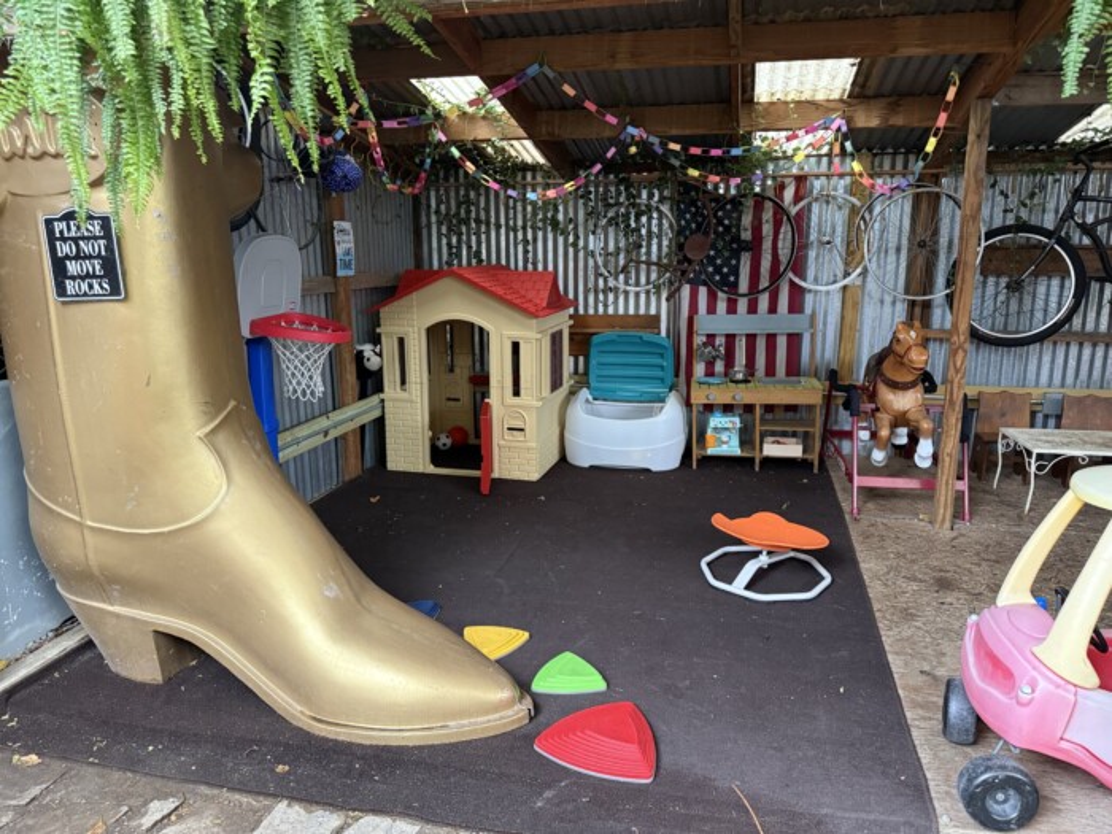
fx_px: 771
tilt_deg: -13.1
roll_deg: +0.3
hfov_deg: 71.6
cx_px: 556
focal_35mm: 24
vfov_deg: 56.8
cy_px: 417
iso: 640
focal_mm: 6.76
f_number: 1.78
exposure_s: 1/60
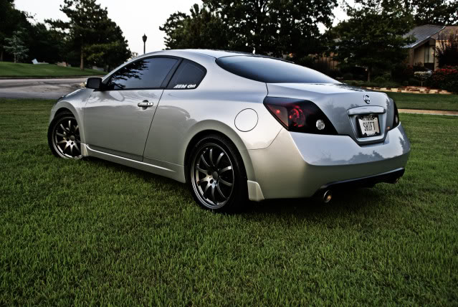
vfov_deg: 34.3
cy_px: 154
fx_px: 497
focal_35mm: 39
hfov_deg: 49.5
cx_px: 229
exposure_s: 1/50
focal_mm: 26
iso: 100
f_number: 5.6
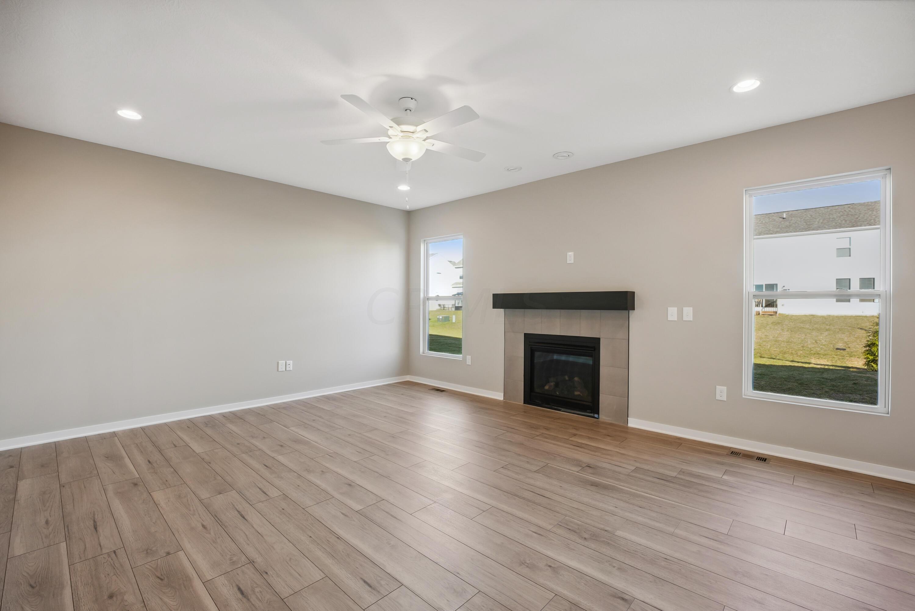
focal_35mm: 15
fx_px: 392
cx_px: 458
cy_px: 306
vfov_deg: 75.9
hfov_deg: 98.9
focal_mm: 15.4
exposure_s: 1/15
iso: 320
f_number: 10
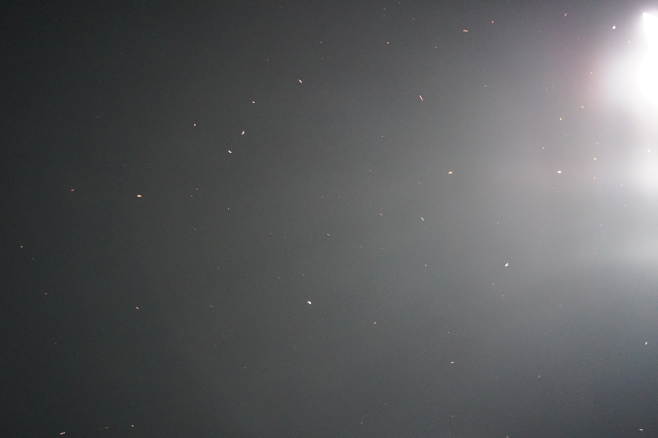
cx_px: 329
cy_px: 219
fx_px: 685
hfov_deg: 51.3
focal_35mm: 38
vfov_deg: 35.5
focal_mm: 25
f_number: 4.5
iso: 6400
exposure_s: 1/80
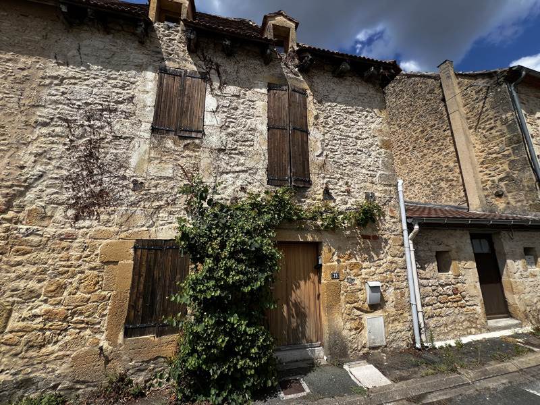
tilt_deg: +12.6
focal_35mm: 13
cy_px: 202
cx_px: 270
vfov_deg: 89.9
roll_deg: +0.1
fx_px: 203
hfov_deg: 106.2
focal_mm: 1.57
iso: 32
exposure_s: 1/1754
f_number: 1.8
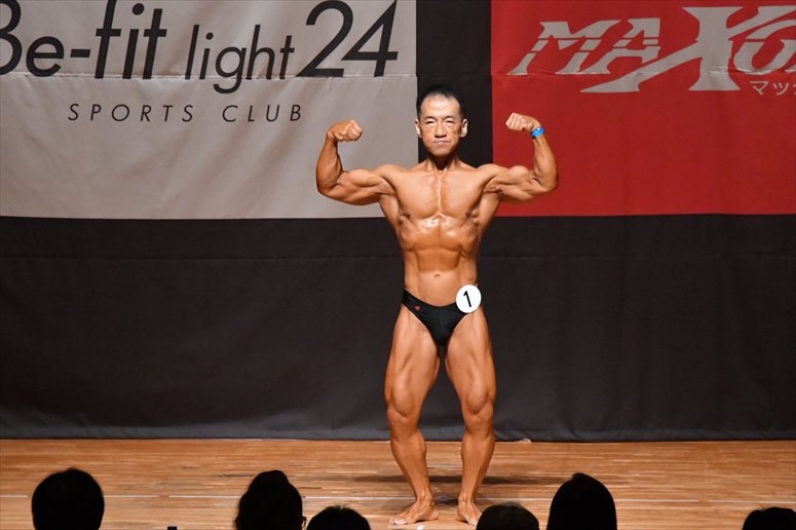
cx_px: 398
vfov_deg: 4.8
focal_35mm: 285
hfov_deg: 7.2
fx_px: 6299
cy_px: 265
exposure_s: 1/400
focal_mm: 190
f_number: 5.6
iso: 10000
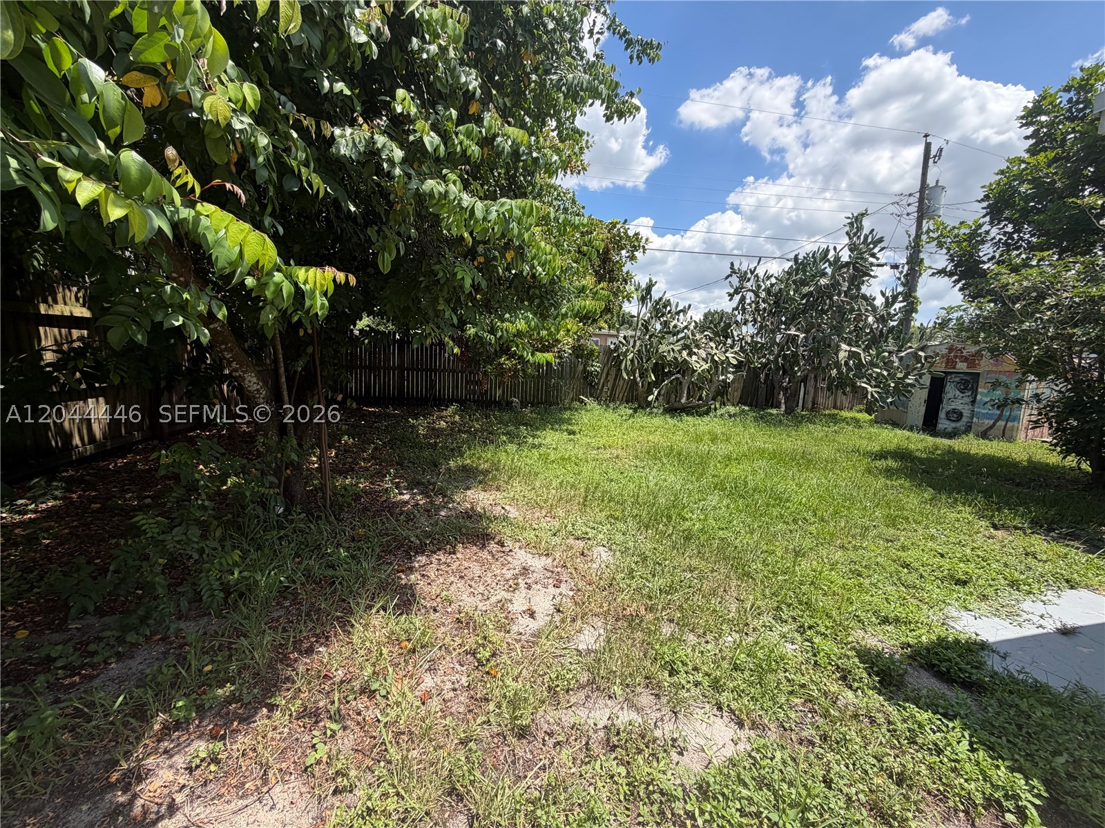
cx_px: 552
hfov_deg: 102.1
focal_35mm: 14
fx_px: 447
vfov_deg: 85.7
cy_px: 414
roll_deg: -2.5
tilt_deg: -8.9
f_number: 2.2
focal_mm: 2.22
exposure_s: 1/770
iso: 40
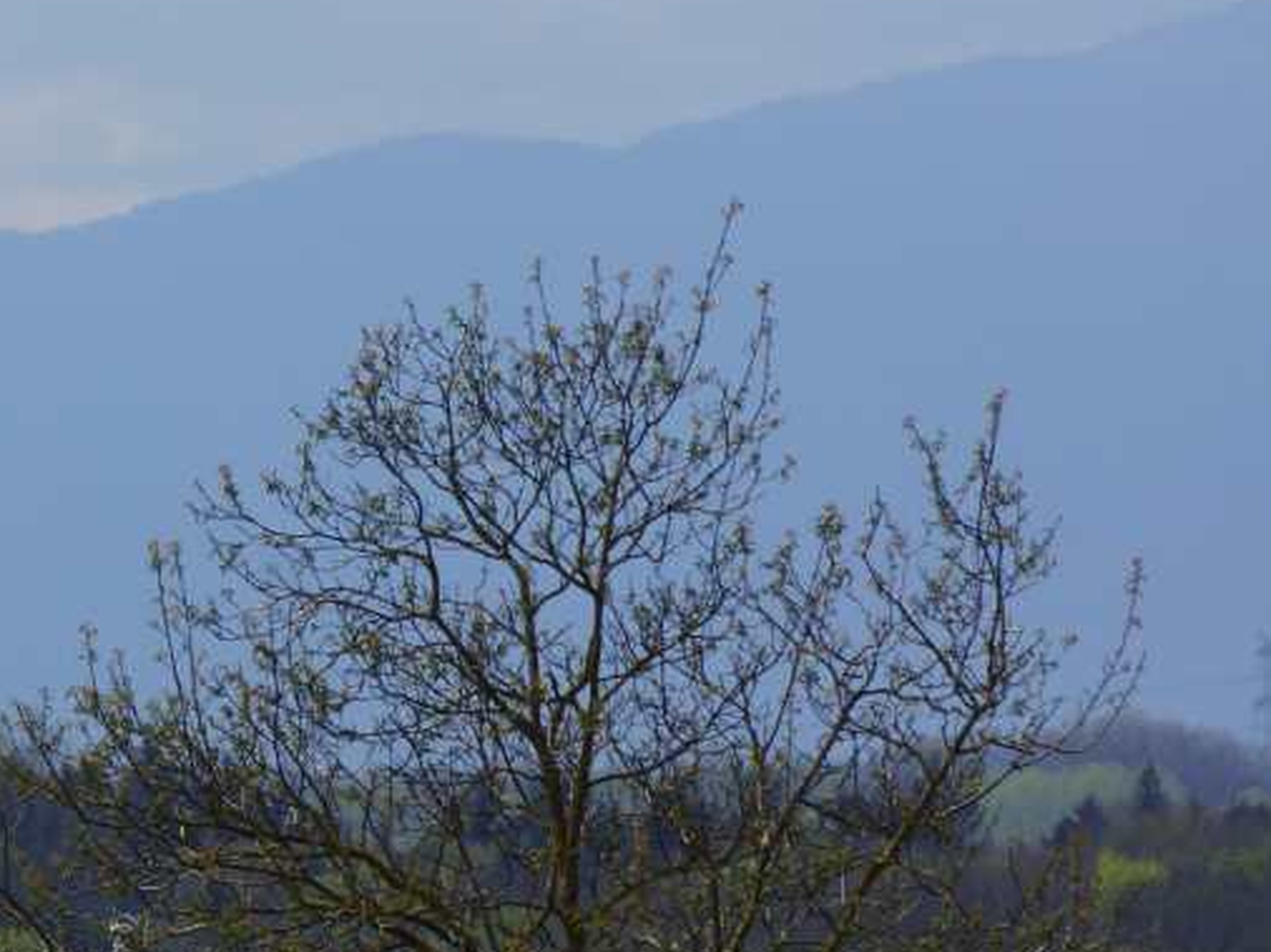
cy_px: 686
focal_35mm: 1027
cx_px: -123
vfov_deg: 1.4
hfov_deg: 1.9
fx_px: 37691
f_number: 7.1
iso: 100
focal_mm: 300
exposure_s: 1/500
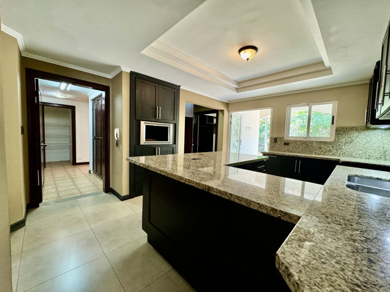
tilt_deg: -3.2
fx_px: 158
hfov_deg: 102.1
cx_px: 195
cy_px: 146
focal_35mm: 14
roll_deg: -1.1
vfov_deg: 85.7
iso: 250
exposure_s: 1/60
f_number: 2.2
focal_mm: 2.22
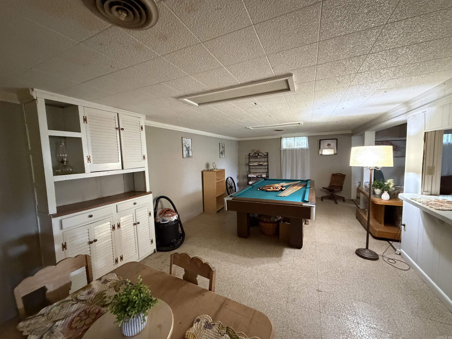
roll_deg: +2.6
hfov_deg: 102.1
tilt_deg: -3.2
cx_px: 226
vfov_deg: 85.7
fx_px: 183
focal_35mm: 14
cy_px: 170
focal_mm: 2.22
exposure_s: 1/40
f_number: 2.2
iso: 1000
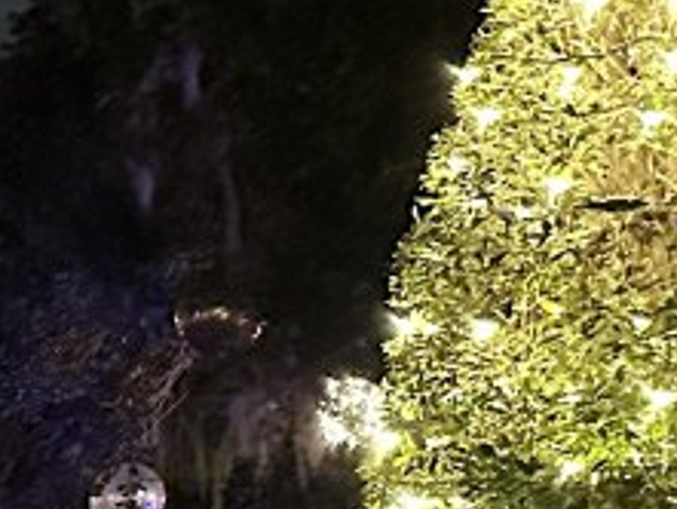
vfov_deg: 10.4
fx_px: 2720
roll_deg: -0.3
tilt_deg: +2.9
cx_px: -983
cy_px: 727
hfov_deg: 11.5
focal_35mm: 139
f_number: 1.78
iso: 1600
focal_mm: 6.86
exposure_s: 1/30
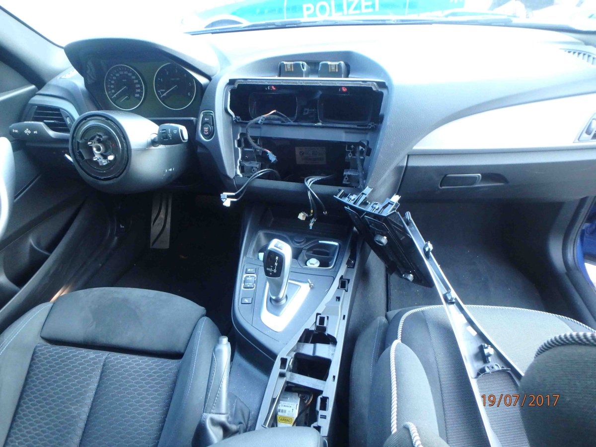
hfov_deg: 79.0
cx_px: 298
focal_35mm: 21
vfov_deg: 63.4
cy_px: 224
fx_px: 362
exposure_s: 1/30
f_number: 3.5
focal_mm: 3.7
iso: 500
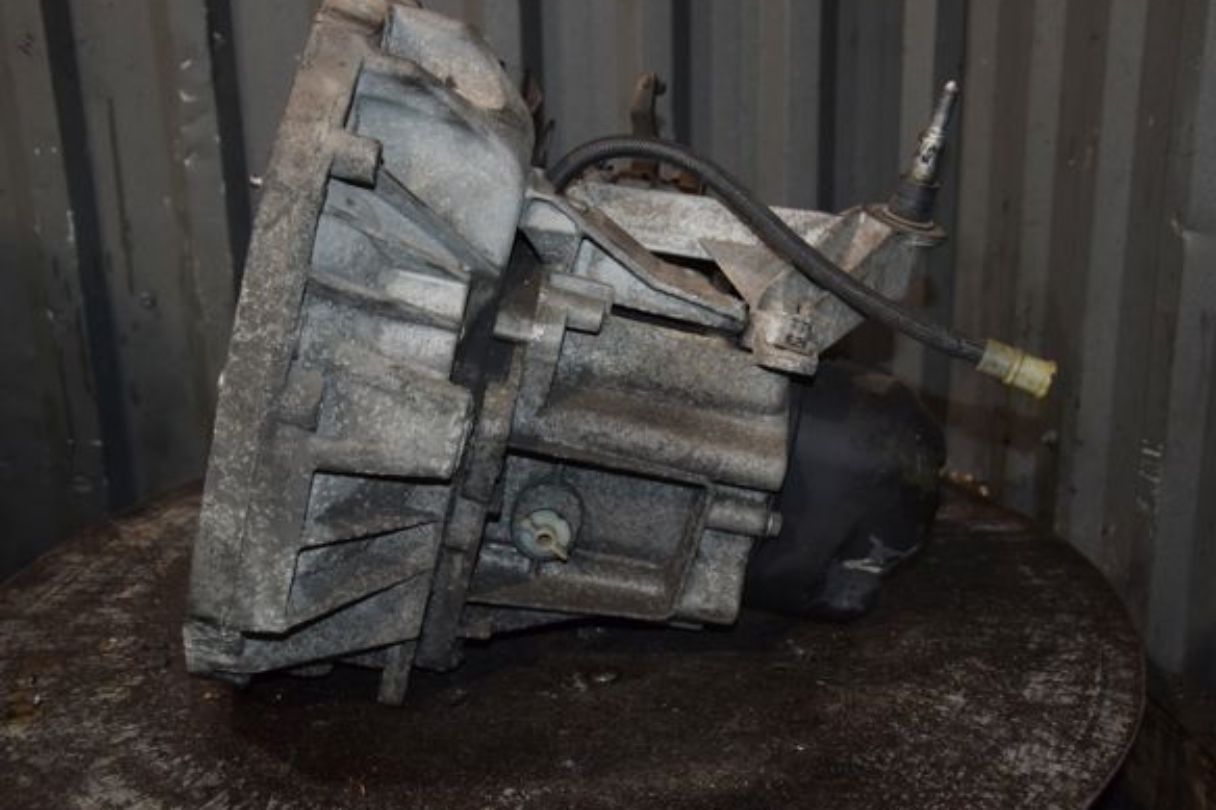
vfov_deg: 29.2
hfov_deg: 42.8
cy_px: 383
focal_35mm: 46
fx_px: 1553
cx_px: 600
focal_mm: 28
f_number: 5
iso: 800
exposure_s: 1/60
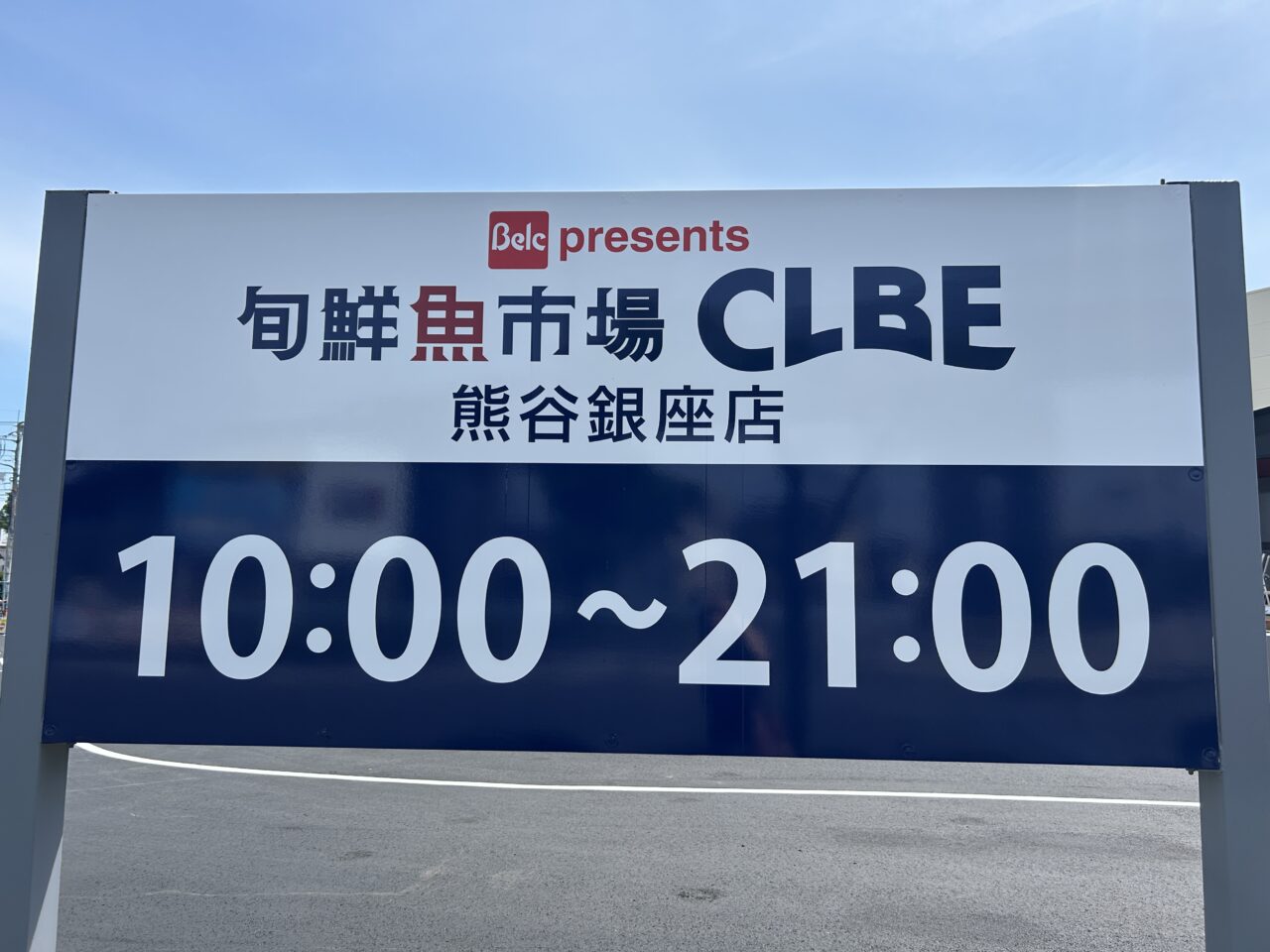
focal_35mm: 26
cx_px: 635
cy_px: 476
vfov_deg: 53.1
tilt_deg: +8.2
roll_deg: +1.8
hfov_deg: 67.3
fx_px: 954
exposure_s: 1/3165
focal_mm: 5.7
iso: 50
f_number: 1.5
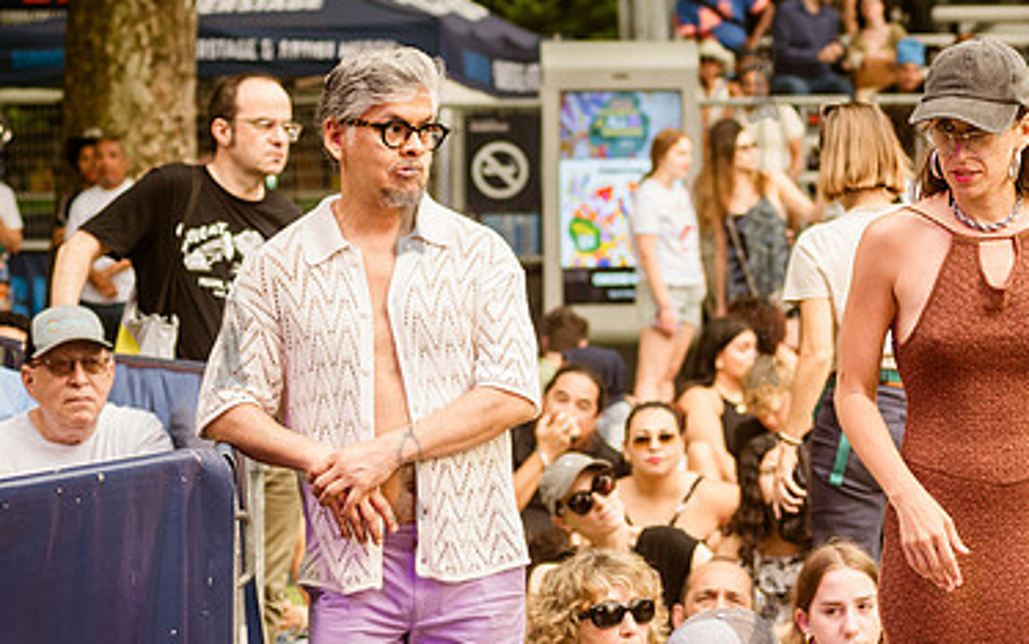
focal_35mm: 172
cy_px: 346
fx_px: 4825
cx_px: 959
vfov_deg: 7.6
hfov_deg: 12.1
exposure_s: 1/250
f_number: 4
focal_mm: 80
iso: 500
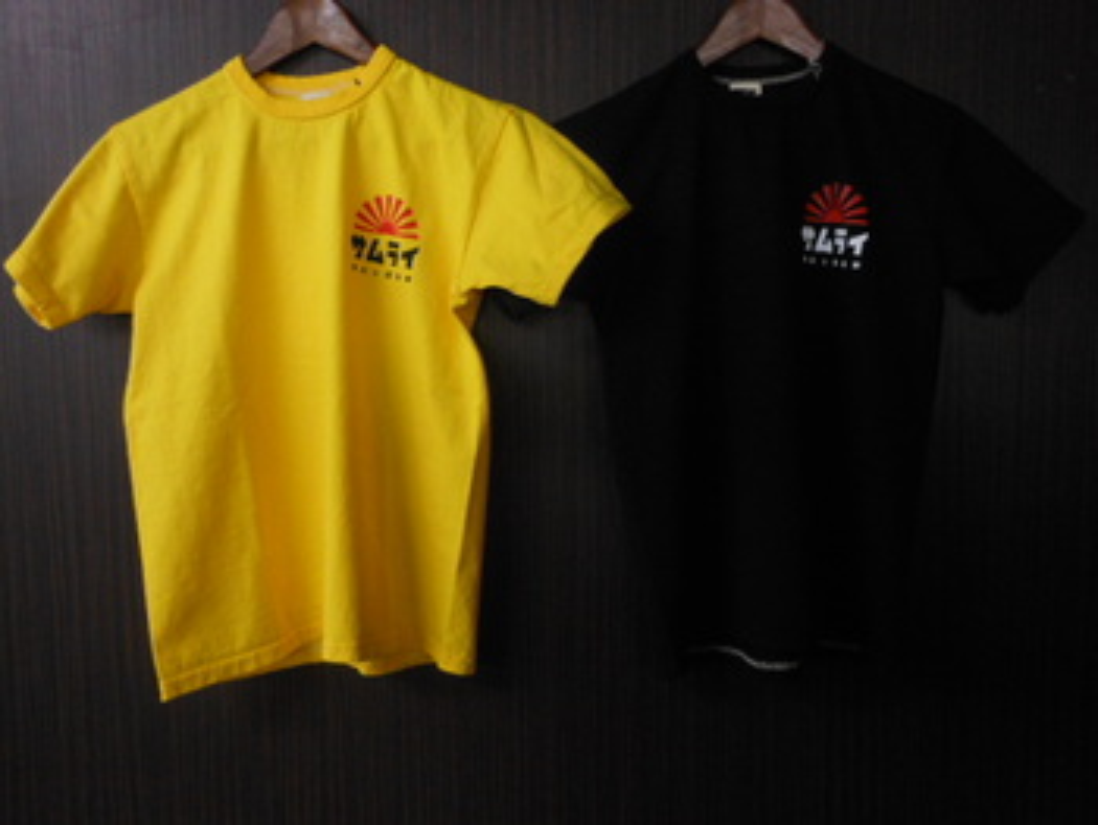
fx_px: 889
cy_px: 412
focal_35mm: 28
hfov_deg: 63.4
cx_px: 549
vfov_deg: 49.8
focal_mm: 5
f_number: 3.7
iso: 250
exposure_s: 1/30
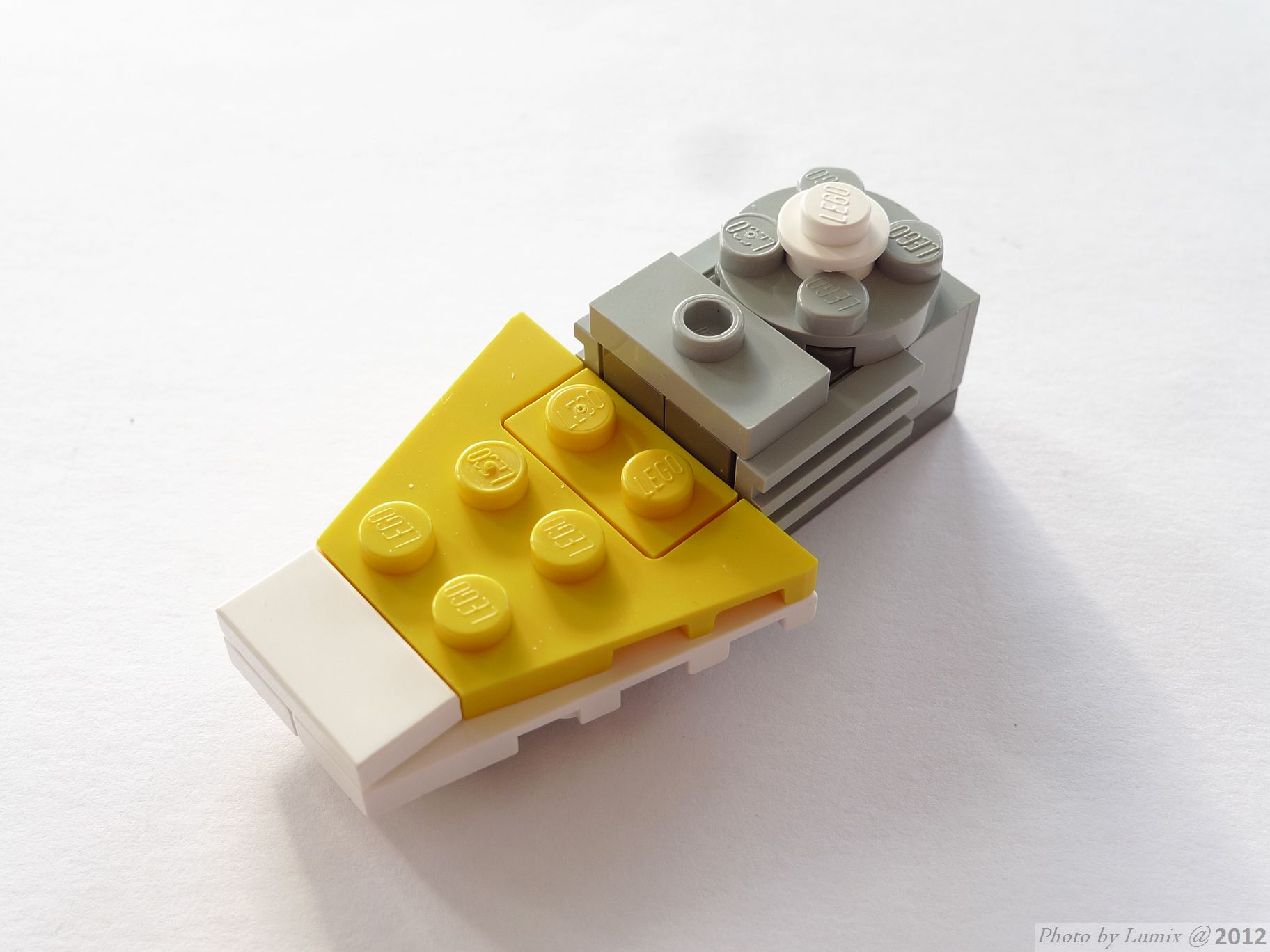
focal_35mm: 44
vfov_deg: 32.9
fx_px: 1614
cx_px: 635
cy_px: 476
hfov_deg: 42.9
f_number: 3.5
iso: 80
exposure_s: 1/13
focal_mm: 9.3
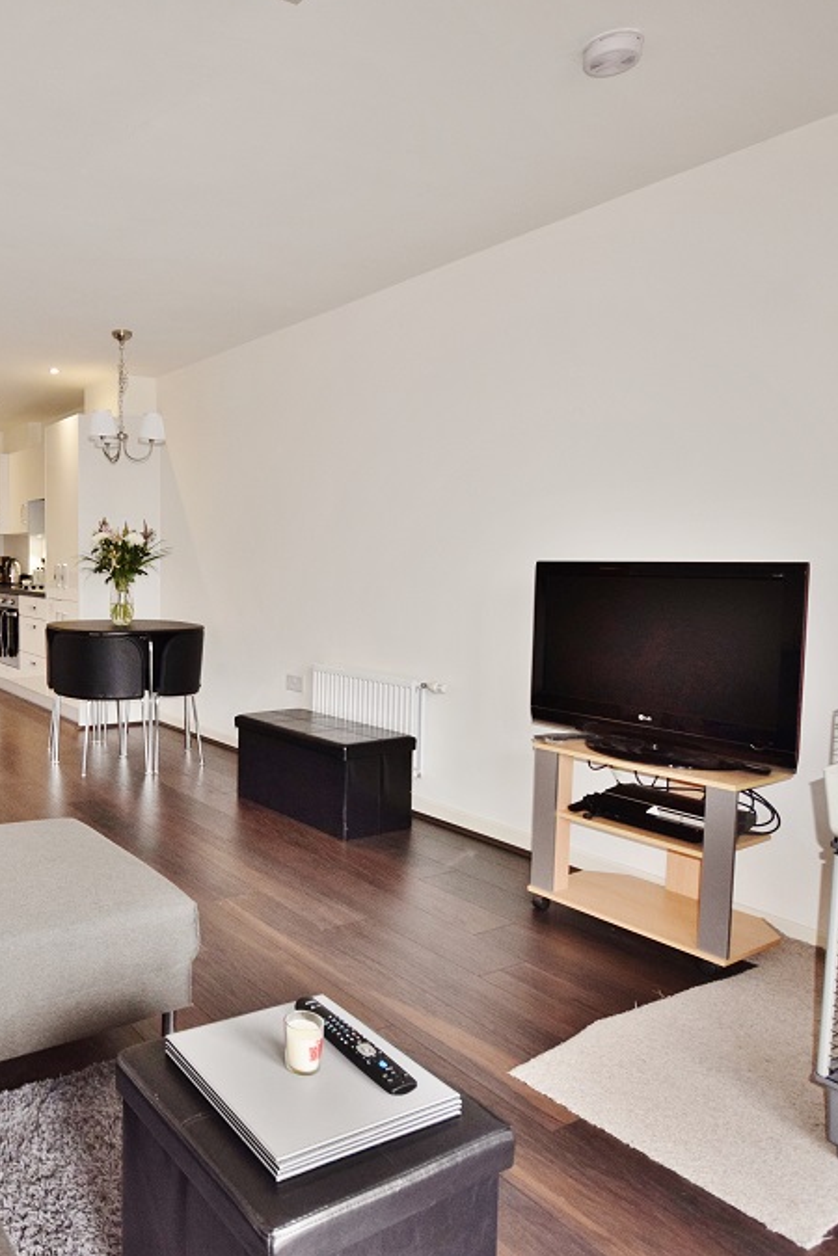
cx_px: 148
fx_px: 803
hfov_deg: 51.1
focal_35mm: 23
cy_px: 618
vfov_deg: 76.1
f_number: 4.5
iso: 800
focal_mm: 10
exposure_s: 1/80
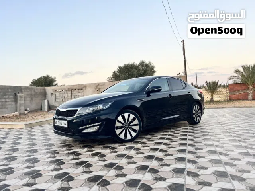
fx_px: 192
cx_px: 128
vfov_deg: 53.1
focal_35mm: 26
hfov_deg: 67.3
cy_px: 96
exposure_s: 1/121
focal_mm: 5.7
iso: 40
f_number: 1.5
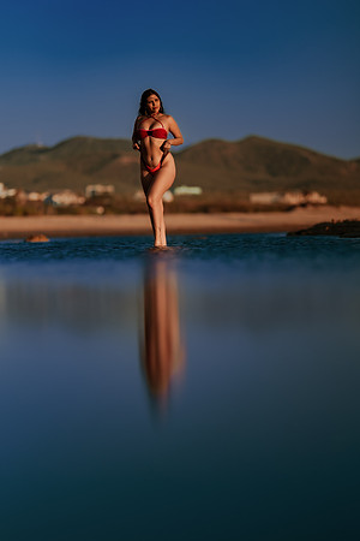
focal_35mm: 135
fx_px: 2025
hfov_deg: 10.2
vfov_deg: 15.2
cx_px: 180
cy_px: 270
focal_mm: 135
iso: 100
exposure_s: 1/6400
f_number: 1.8
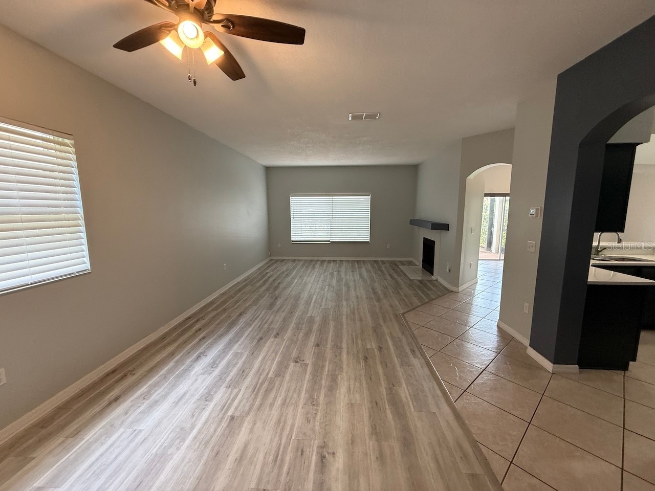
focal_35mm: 14
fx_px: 265
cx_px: 328
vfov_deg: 85.7
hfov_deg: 102.1
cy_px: 246
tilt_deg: -8.2
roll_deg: +1.7
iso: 250
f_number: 2.2
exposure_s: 1/120
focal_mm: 2.22
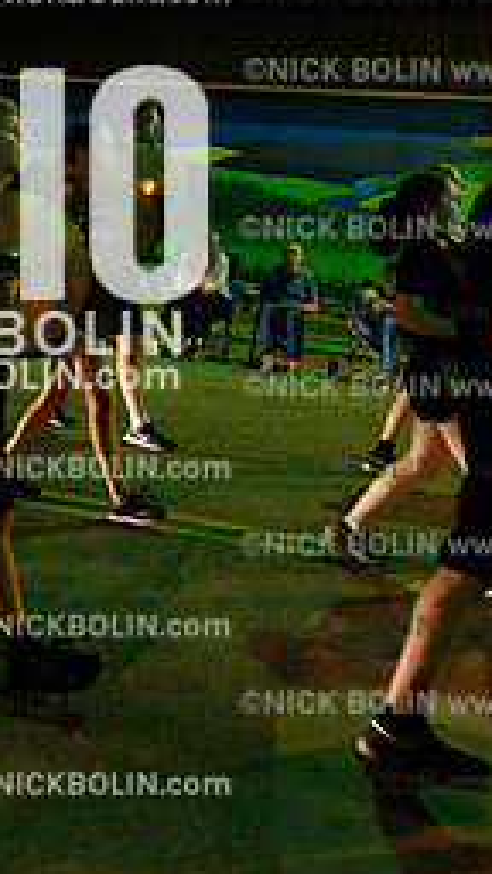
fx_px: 1322
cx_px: -34
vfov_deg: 35.9
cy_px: 229
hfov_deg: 20.2
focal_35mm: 57
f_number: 4
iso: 32000
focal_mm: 24
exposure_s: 1/125
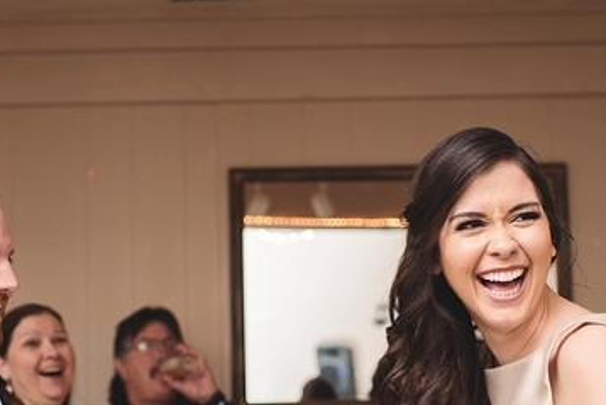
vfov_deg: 18.0
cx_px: 276
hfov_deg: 27.0
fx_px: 1263
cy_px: 352
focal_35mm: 75
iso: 320
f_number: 2.2
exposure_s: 1/125
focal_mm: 35
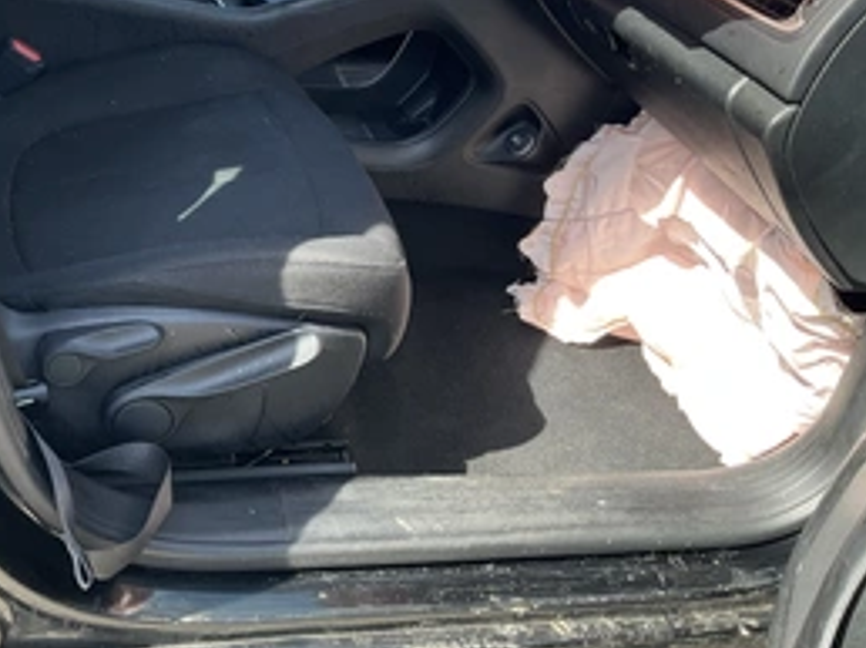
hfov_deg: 41.2
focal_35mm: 45
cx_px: 248
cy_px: 255
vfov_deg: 32.0
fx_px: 1125
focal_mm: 3
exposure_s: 1/133
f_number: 1.8
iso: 16
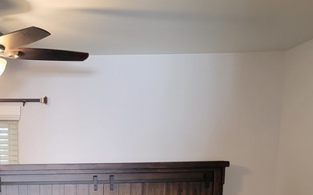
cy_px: 280
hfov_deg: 30.2
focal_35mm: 65
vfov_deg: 18.1
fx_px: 554
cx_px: 33
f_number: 1.8
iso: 640
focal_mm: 6.7
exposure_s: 1/40
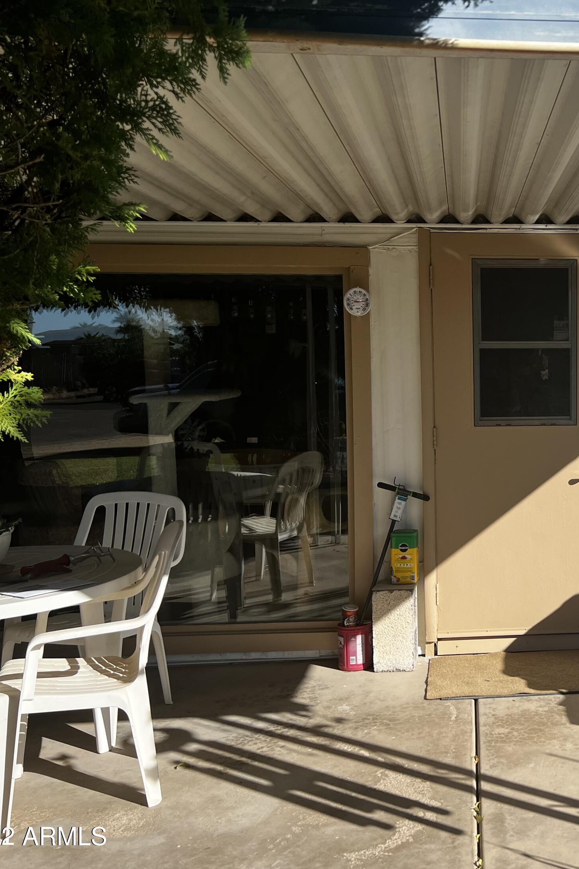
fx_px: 893
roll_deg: +1.1
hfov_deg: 33.5
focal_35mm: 37
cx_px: 551
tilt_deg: -3.8
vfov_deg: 51.9
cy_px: 432
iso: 50
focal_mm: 5.7
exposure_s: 1/4630
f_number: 1.5
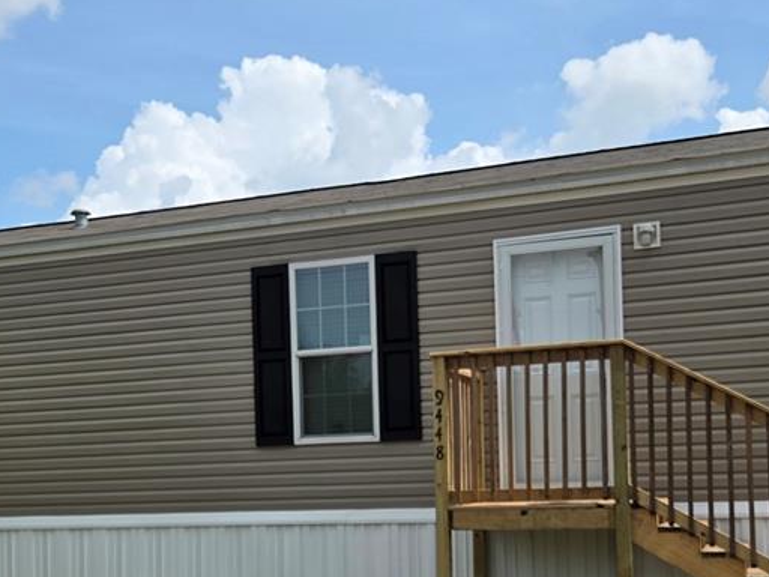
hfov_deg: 41.2
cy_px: 448
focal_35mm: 46
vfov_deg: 30.9
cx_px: 369
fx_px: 1022
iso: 80
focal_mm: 5.4
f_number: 1.8
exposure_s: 1/5862
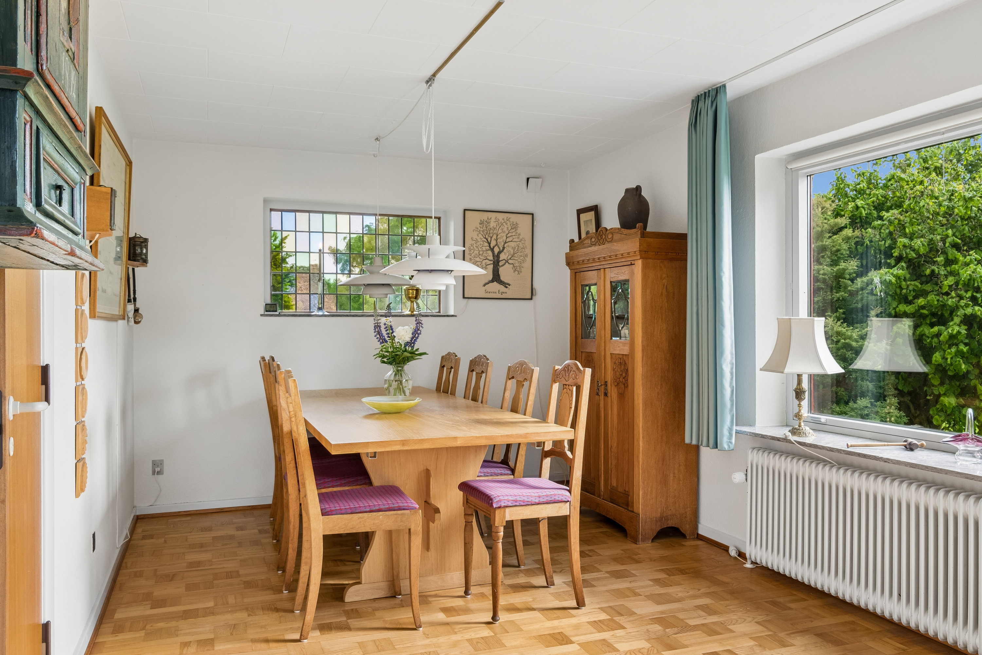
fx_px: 736
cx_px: 491
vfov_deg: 47.9
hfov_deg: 67.4
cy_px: 328
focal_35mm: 27
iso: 200
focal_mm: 18
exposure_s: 1/20
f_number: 8
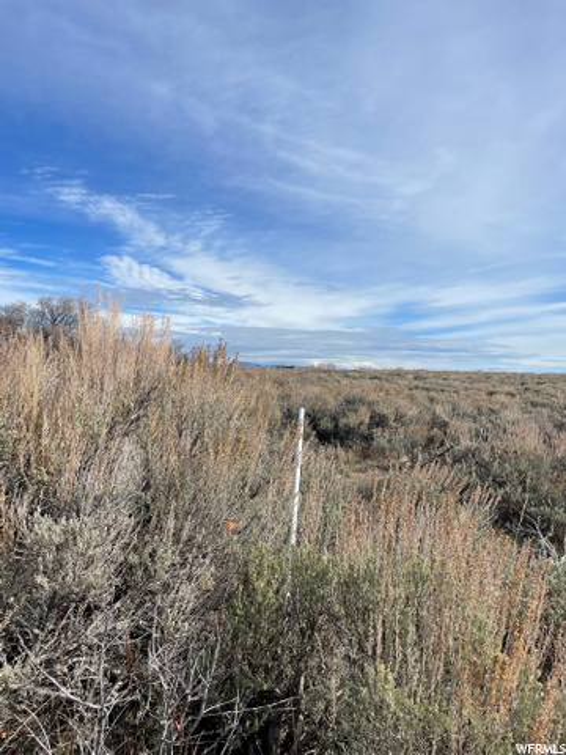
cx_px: 283
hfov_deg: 53.1
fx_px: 567
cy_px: 378
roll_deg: -0.8
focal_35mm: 26
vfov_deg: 67.3
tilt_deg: +0.2
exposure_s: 1/4831
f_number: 1.6
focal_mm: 4.2
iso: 32
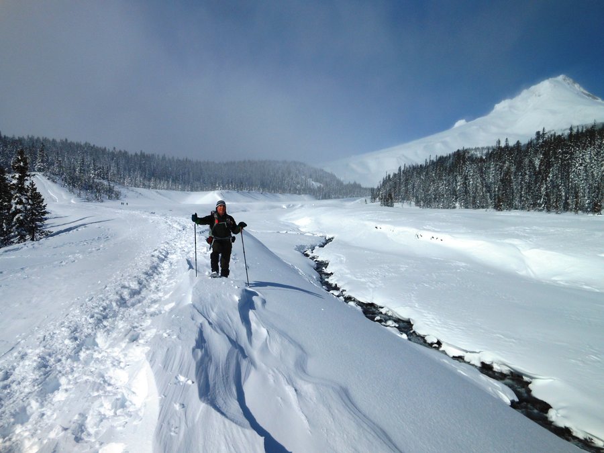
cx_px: 302
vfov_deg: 48.2
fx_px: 506
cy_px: 226
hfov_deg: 61.7
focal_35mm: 29
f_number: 10.6
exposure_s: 1/500
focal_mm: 5.2
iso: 80
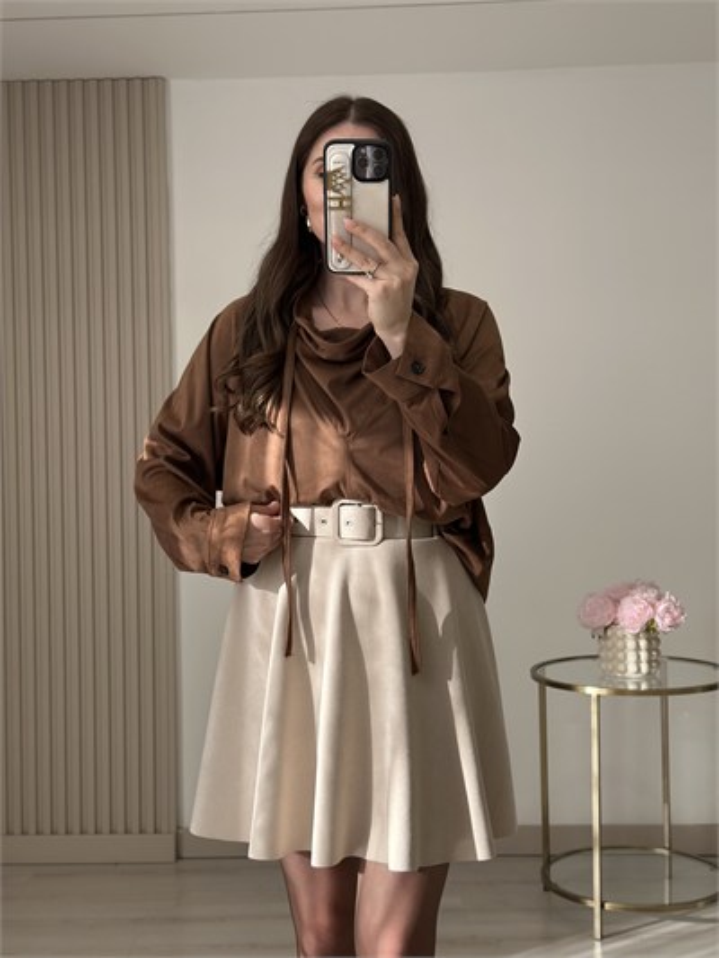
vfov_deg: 39.6
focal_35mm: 48
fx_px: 1329
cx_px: 360
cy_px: 479
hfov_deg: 30.3
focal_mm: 6.86
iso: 80
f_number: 1.78
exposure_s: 1/704
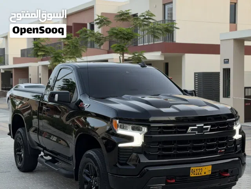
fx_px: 348
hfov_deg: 39.7
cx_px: 126
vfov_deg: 30.3
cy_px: 94
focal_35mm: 48
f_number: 1.78
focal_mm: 6.76
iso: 64
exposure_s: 1/328
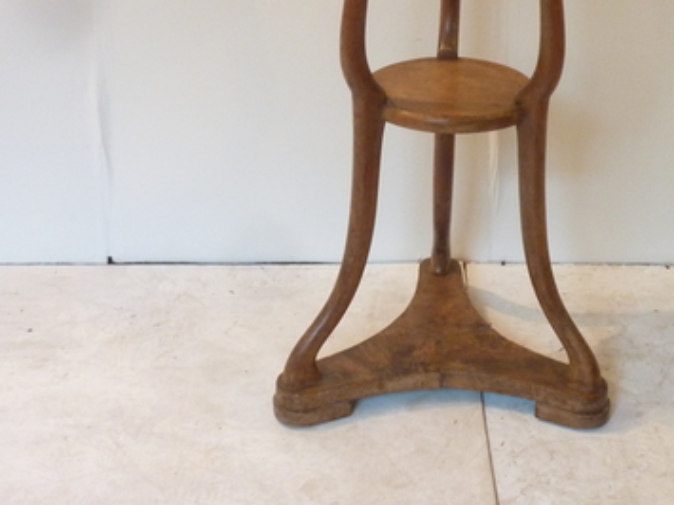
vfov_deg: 20.5
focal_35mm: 71
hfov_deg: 27.2
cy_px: 114
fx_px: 1382
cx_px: 452
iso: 400
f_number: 3.7
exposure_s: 1/13
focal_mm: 6.9
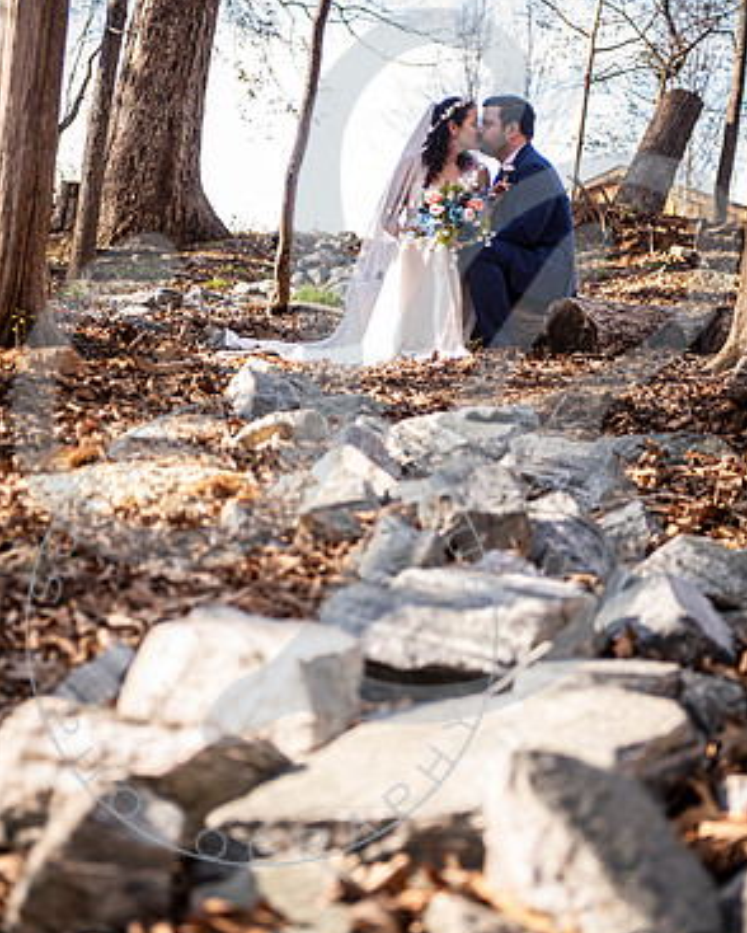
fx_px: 1905
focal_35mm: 69
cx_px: 376
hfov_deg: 22.2
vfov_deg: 27.5
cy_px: 437
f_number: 2.8
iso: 100
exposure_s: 1/160
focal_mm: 60
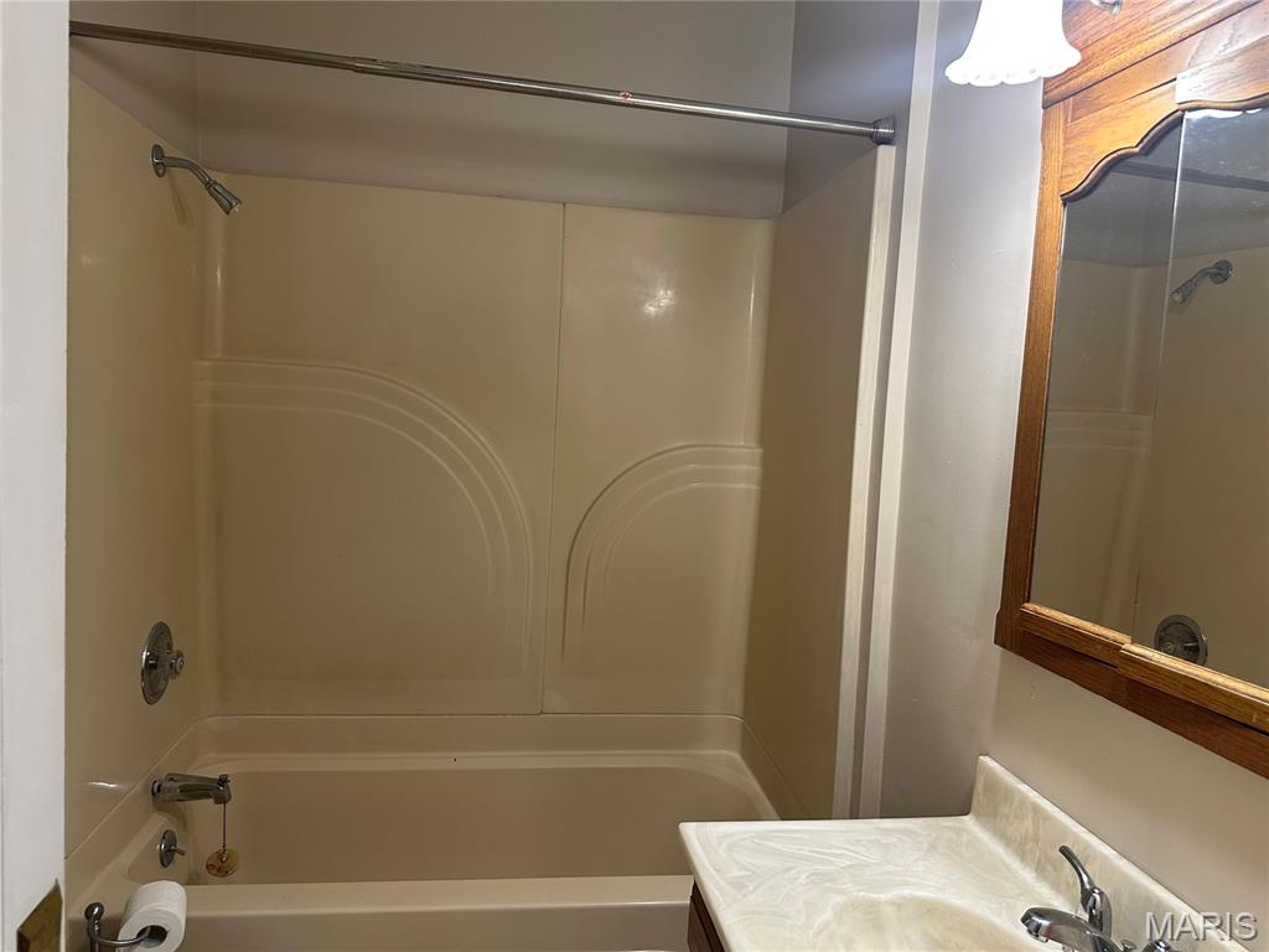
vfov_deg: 56.8
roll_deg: -2.9
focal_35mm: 24
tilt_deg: -5.2
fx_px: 880
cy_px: 476
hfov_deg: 71.6
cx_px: 634
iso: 200
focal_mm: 6.86
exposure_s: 1/60
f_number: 1.78
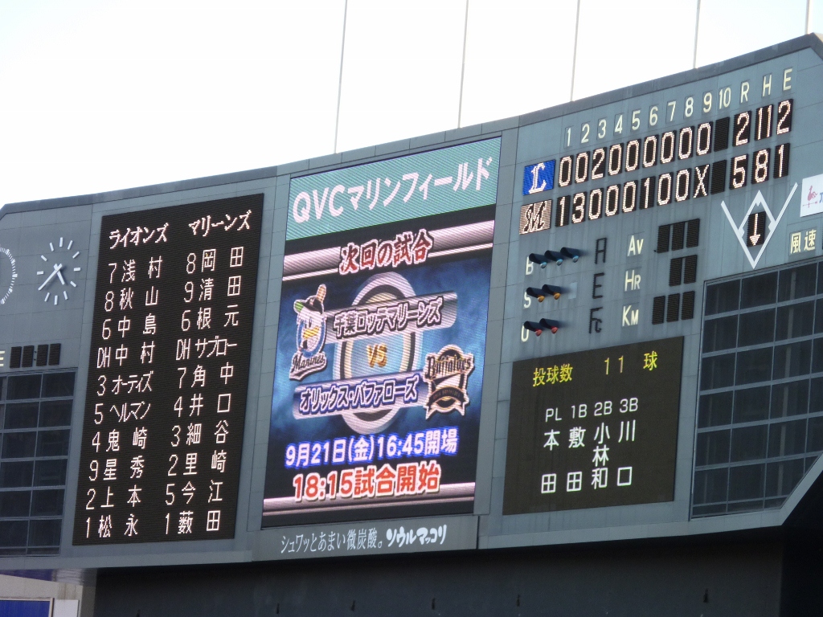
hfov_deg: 11.9
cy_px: 308
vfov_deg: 8.9
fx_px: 3947
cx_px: 412
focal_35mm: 166
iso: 100
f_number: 5.8
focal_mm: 29.9
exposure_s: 1/50
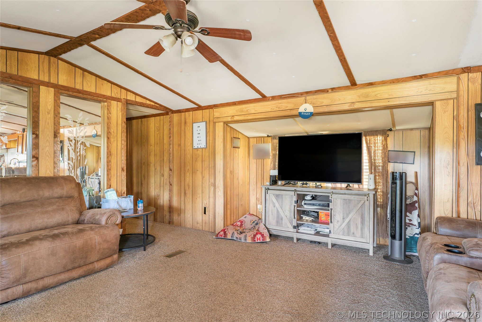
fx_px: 248
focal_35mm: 18
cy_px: 161
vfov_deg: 66.0
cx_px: 241
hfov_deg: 88.4
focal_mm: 18.5
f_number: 11
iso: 400
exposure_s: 1
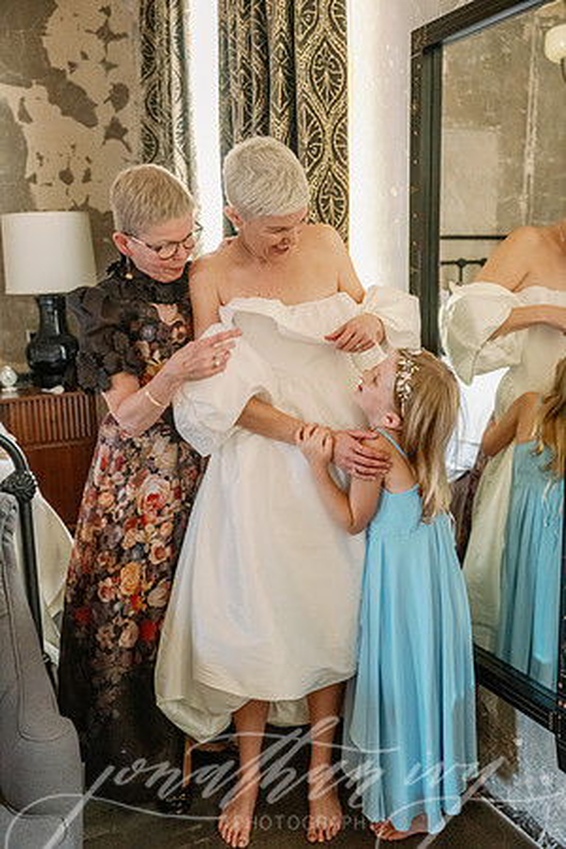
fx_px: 814
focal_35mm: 34
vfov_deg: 55.1
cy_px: 424
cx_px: 283
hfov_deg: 38.4
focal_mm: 34.5
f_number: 3.2
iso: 4000
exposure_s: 1/200
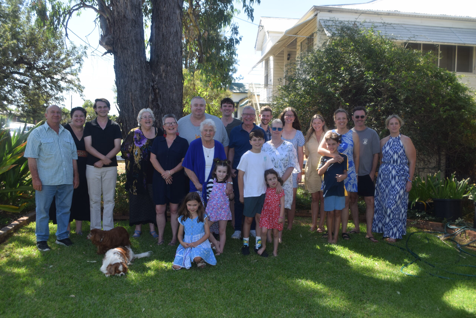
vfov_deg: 40.0
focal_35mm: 33
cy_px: 159
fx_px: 436
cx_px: 238
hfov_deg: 57.2
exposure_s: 1/160
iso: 100
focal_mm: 22
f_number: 6.3
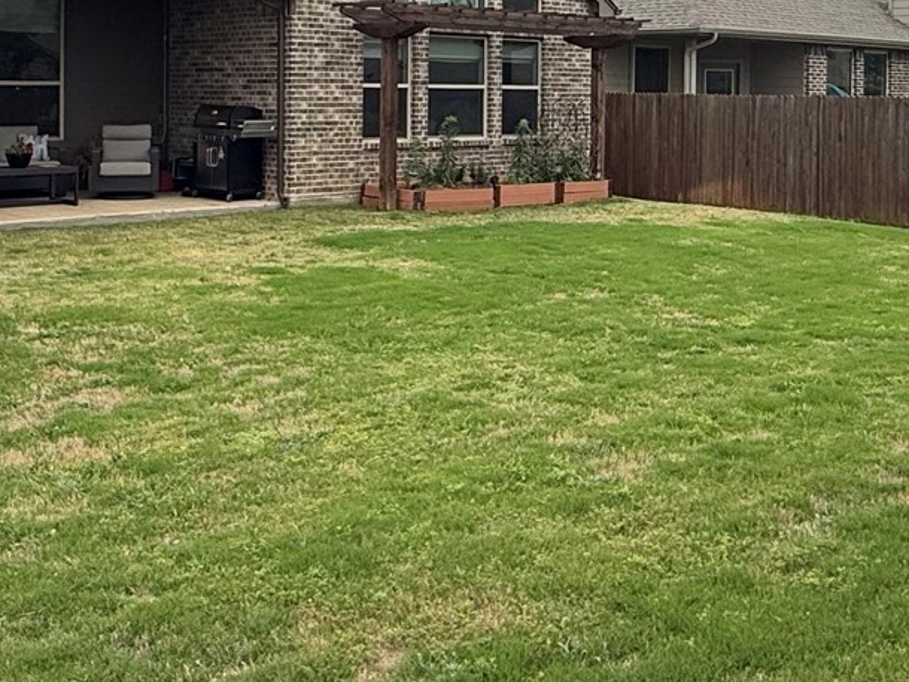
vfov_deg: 29.9
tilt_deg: +0.1
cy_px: 98
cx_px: 514
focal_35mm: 47
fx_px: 1235
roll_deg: -1.3
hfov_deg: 40.3
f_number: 2.2
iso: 50
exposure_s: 1/2841
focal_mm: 2.22
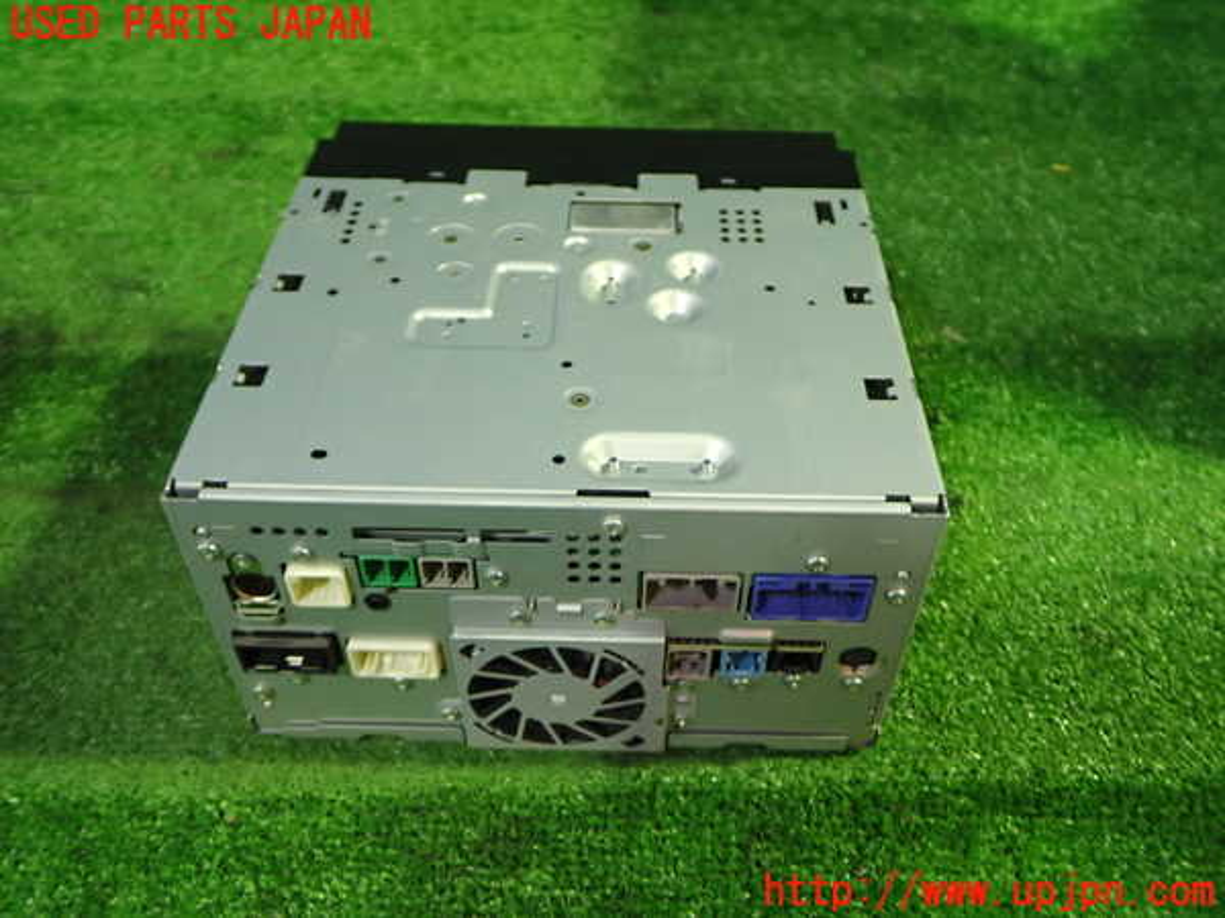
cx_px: 612
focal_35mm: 30
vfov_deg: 46.8
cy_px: 459
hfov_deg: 60.0
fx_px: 1062
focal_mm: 5.4
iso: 400
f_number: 2.3
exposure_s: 1/30
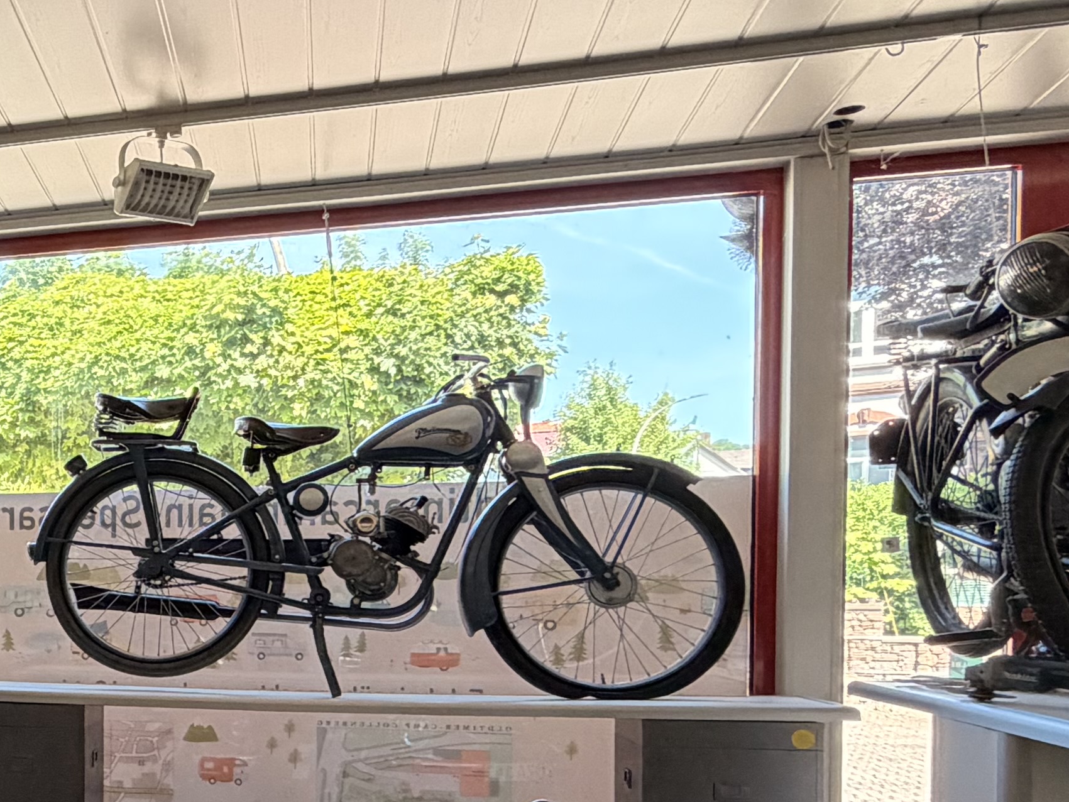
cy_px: 622
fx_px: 1452
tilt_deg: -0.8
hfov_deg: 32.9
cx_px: -228
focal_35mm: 47
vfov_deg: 30.3
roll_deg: +0.5
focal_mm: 2.22
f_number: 2.2
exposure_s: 1/100
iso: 160
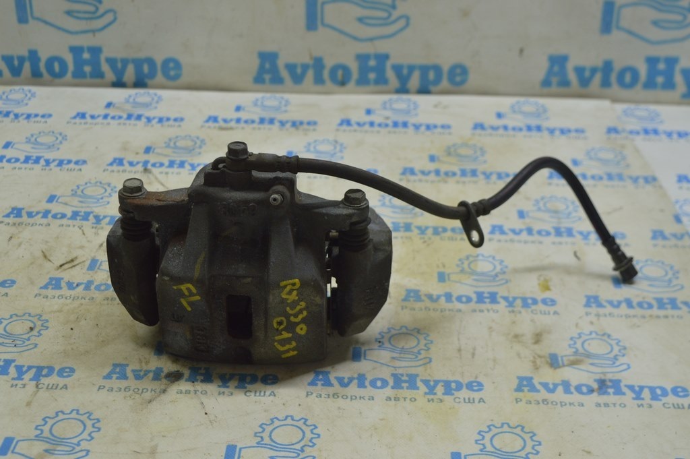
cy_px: 230
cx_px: 345
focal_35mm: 57
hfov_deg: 35.1
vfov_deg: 23.7
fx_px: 1092
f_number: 5.6
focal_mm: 38
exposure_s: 1/40
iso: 400
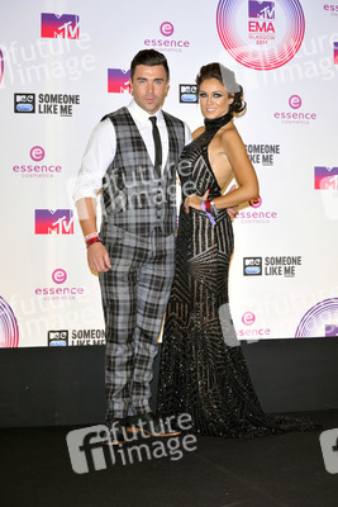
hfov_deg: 17.1
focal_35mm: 80
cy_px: 254
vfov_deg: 25.4
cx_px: 169
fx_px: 1126
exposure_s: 1/250
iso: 800
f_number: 7.1
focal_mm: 80
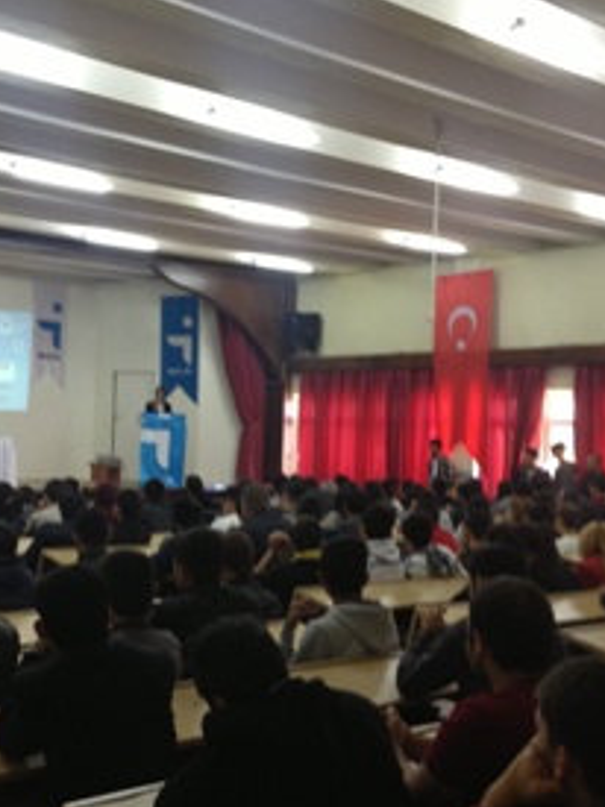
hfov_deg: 25.5
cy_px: 440
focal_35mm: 57
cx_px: 211
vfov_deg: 33.8
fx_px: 1329
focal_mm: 4.28
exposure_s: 1/20
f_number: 2.4
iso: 100
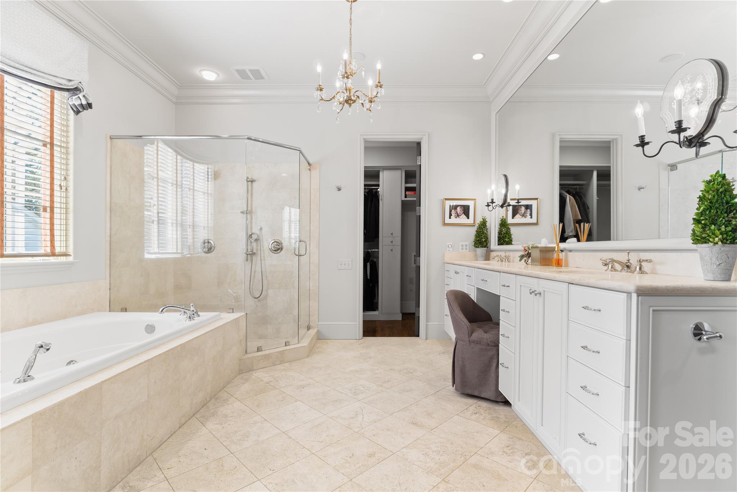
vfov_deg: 70.6
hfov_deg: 93.5
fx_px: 347
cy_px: 246
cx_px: 368
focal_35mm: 17
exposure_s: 1/6
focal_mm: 11.3
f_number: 2.8
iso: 100
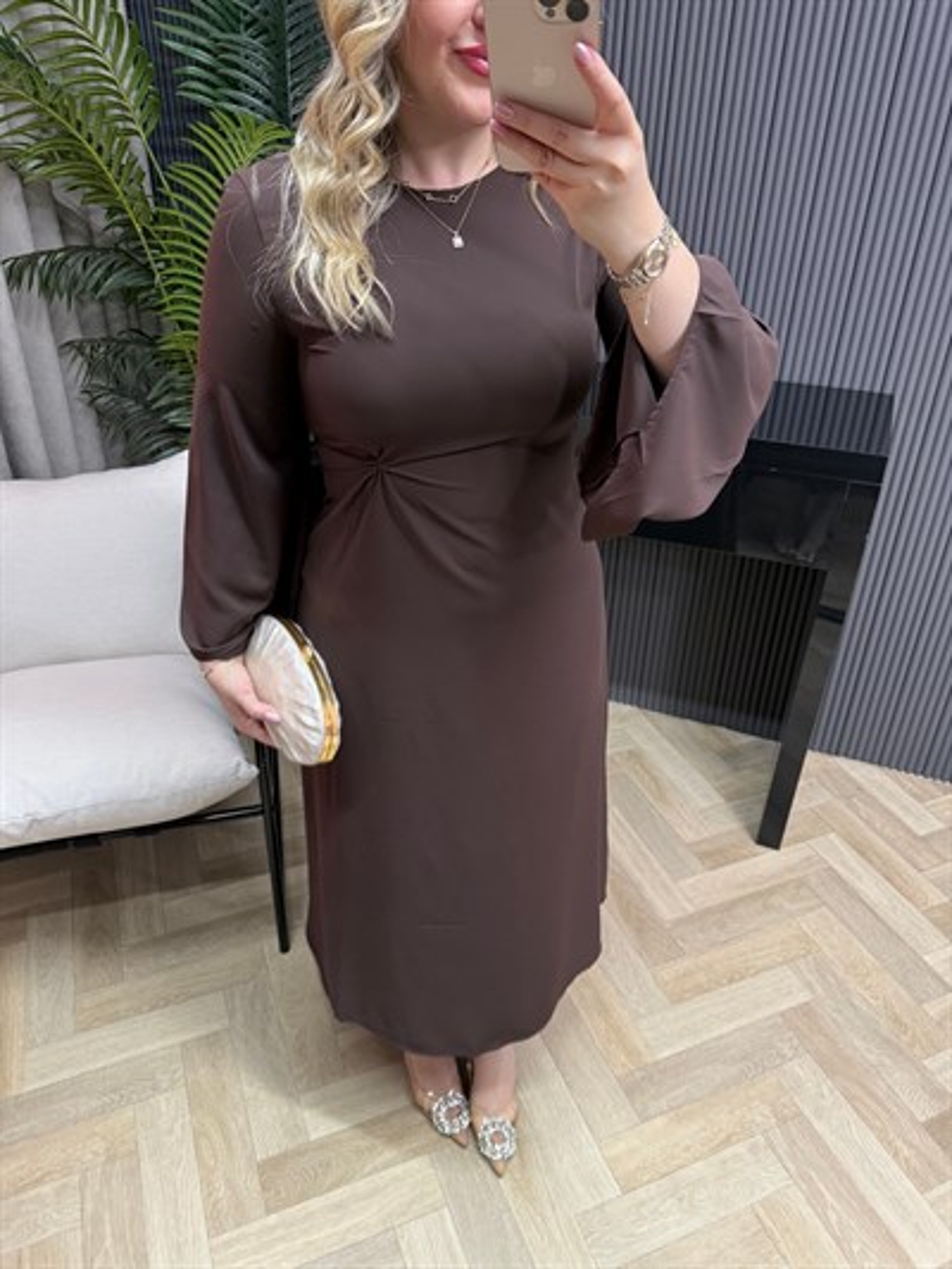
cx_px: 476
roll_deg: +0.2
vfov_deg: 71.6
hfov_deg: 56.8
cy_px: 634
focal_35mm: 24
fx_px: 880
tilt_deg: -38.2
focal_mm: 6.76
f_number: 1.78
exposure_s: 1/50
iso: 320
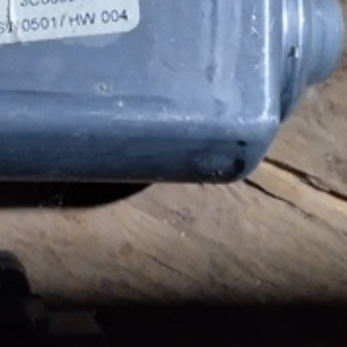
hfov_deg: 20.8
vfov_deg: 20.1
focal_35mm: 83
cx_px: 108
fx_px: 941
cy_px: -16
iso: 237
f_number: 2
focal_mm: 2.78
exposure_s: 1/50
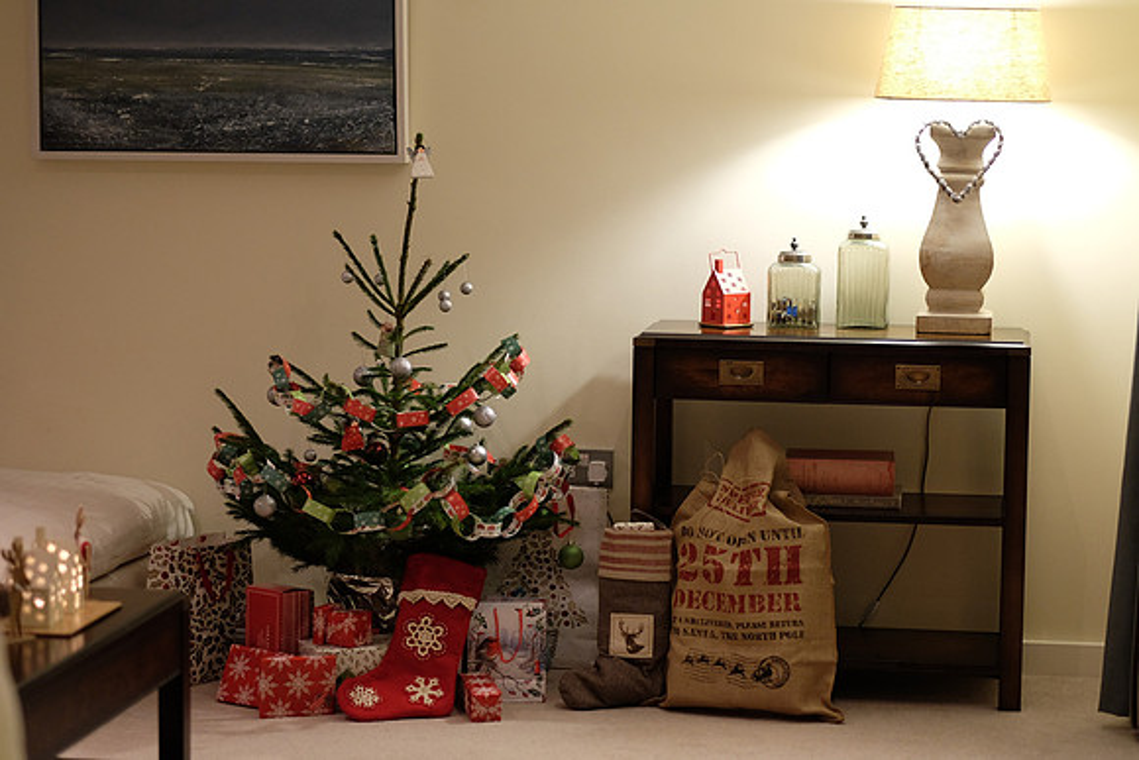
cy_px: 380
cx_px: 570
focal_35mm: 84
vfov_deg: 16.3
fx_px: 2658
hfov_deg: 24.2
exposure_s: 1/40
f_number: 1.2
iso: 800
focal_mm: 56
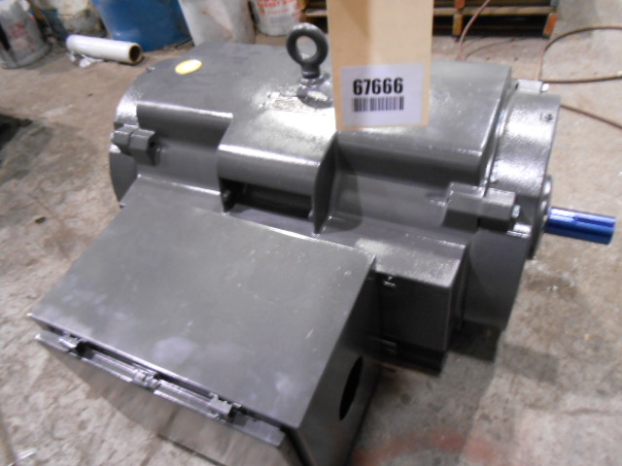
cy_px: 233
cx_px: 311
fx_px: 467
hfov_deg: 67.3
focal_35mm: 26
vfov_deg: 53.1
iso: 400
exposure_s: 1/15
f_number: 3.5
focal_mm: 4.6
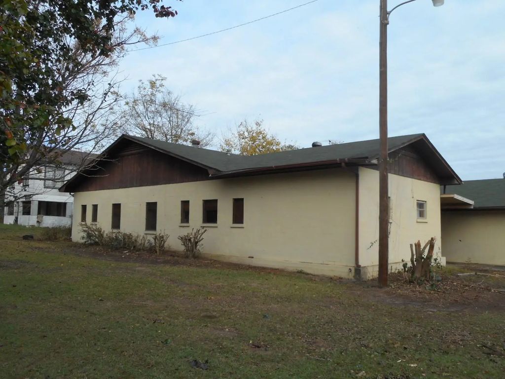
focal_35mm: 29
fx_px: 423
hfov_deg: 61.7
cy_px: 190
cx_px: 252
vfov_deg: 48.2
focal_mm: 5.2
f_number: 4
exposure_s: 1/400
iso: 80
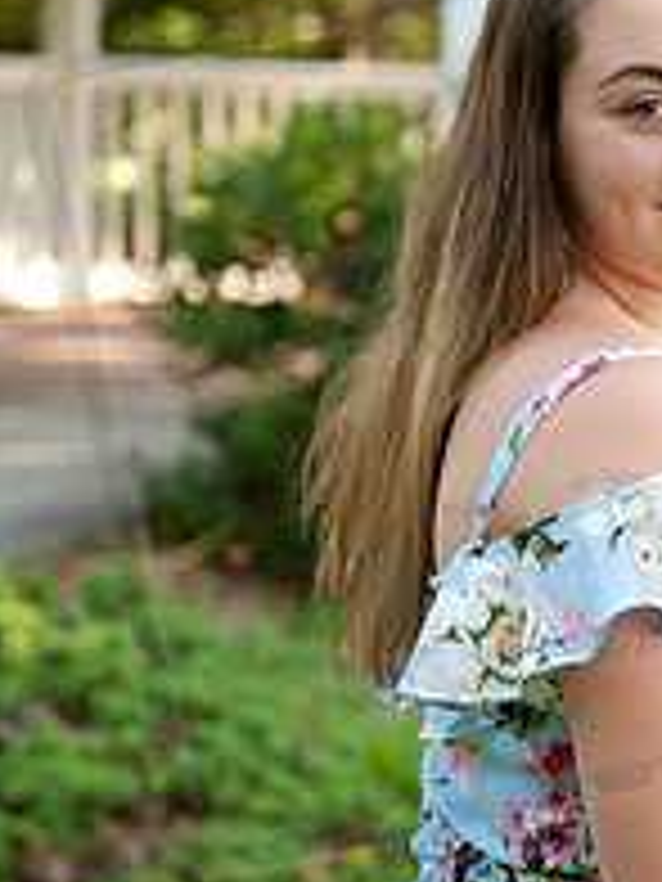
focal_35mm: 154
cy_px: 364
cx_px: 660
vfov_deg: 12.8
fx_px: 3927
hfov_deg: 9.6
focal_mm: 70
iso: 160
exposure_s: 1/80
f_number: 4
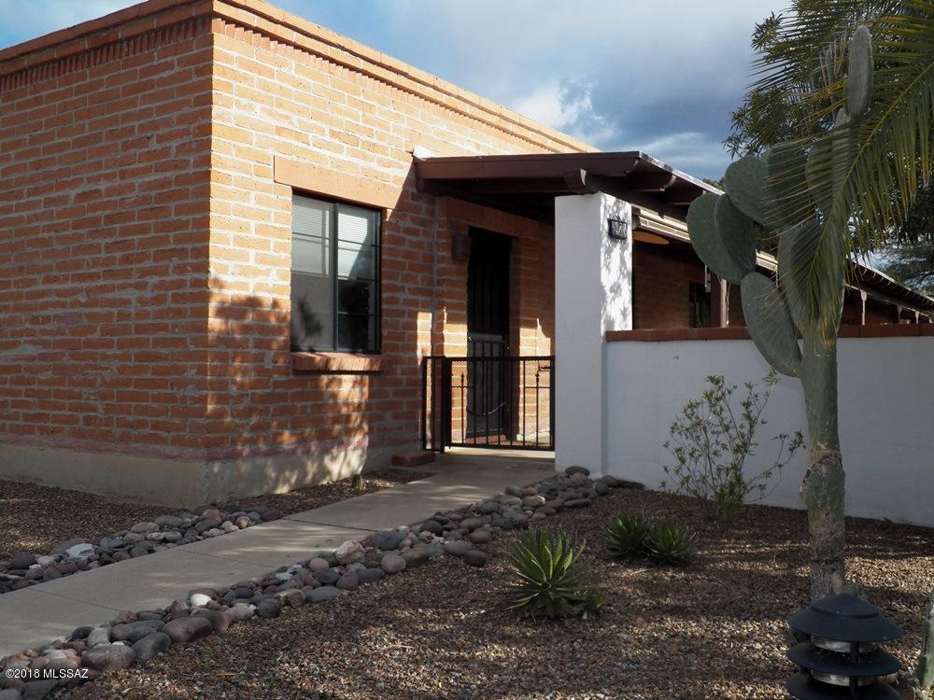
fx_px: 944
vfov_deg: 40.7
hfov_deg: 52.6
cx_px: 467
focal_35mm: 35
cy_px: 350
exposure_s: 1/1000
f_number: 2.8
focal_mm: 6.3
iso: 125
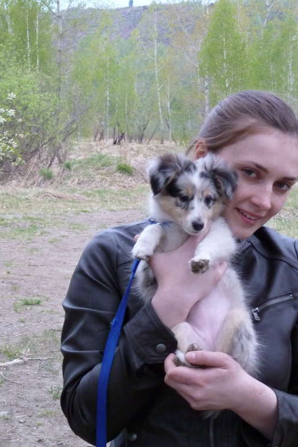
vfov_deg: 23.1
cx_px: 184
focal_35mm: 88
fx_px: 1093
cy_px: 225
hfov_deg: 15.5
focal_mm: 10.3
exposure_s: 1/20
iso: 400
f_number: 4
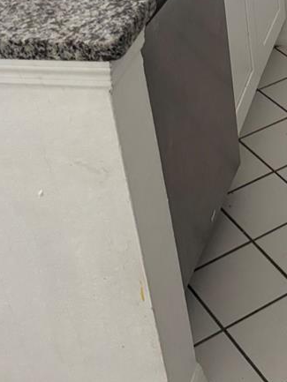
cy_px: 81
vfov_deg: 26.6
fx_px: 796
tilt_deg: -31.1
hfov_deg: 19.9
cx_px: 282
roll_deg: +7.3
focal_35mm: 72
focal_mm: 5.96
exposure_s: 1/60
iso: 400
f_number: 1.6
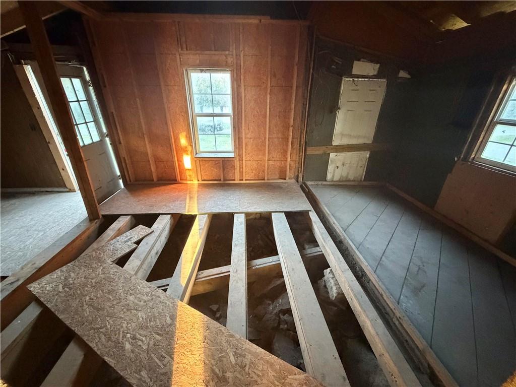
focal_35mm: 14
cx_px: 258
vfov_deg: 85.7
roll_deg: -0.5
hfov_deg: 102.1
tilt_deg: -24.7
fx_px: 209
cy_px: 194
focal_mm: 2.22
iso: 1250
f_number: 2.2
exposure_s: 1/49
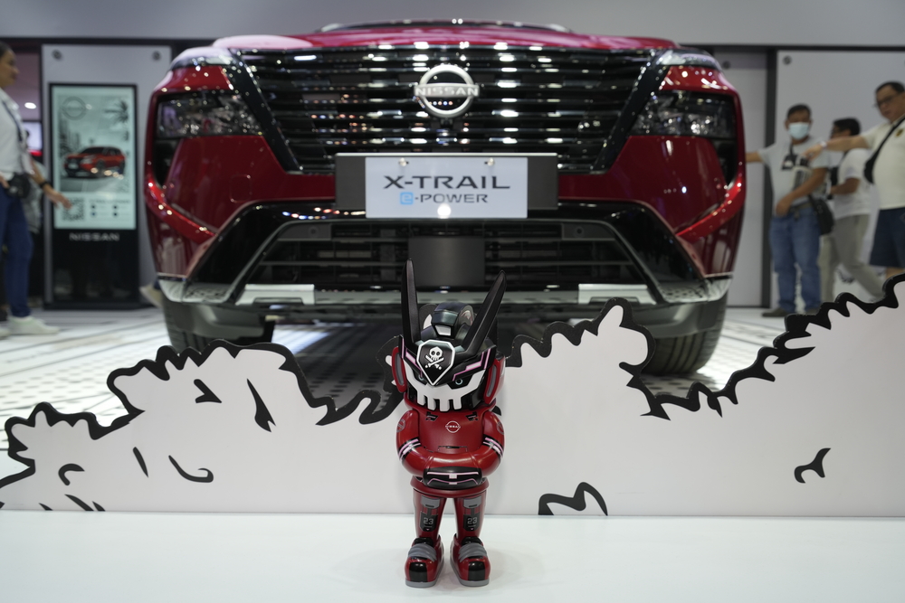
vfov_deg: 43.6
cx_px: 452
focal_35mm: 30
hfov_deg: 61.9
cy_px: 302
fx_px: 754
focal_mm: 30
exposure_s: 1/80
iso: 500
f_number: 6.3
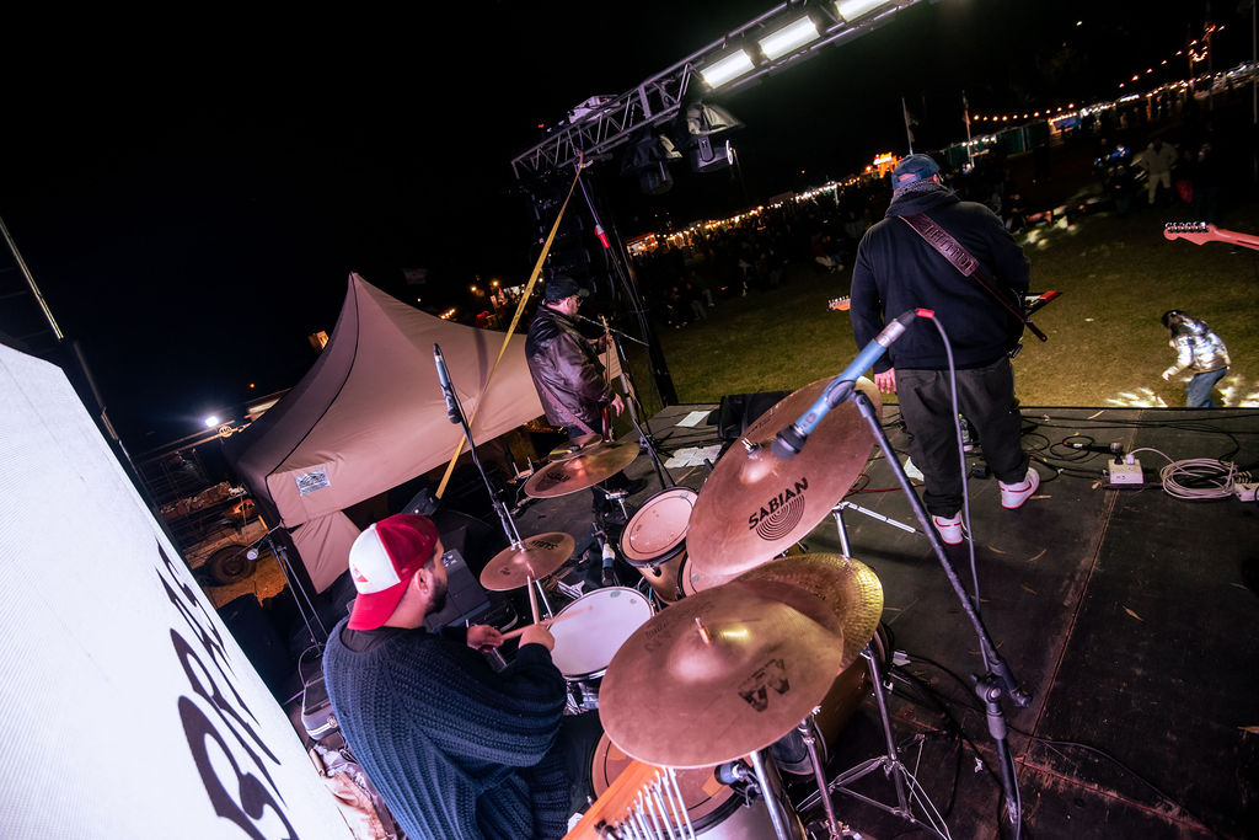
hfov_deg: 96.7
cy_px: 420
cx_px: 630
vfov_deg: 73.8
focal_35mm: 16
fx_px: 560
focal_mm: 16
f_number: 4
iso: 2000
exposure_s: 1/200
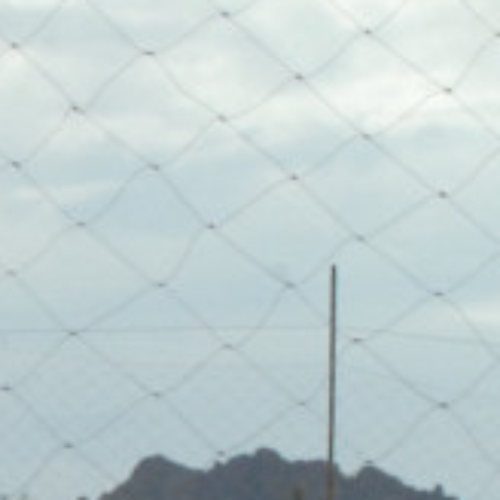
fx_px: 7125
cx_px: -402
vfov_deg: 4.0
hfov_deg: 4.0
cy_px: 779
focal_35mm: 436
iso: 1600
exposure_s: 1/800
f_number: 14
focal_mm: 70
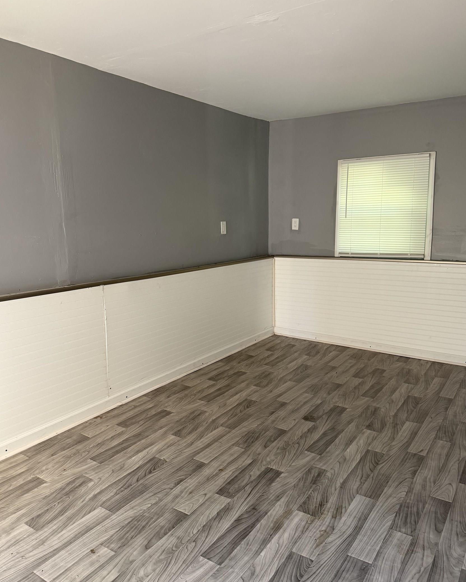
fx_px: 448
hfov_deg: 54.9
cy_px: 288
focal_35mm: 26
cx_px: 233
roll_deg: -0.4
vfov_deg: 66.0
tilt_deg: -9.1
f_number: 1.78
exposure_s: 1/60
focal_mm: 6.76
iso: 250
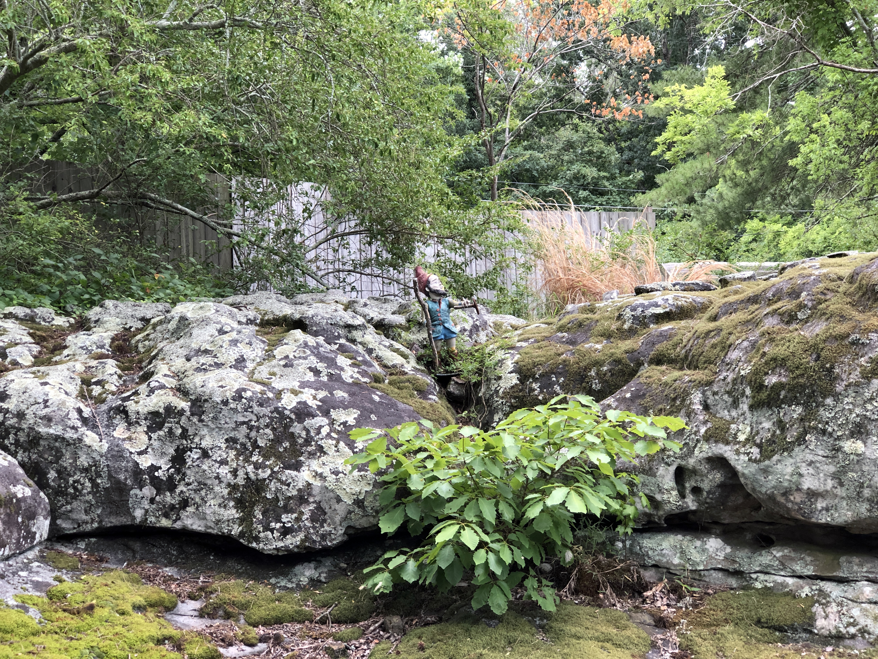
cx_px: 439
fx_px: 1446
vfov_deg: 25.7
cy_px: 330
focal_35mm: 57
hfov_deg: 33.8
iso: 50
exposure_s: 1/120
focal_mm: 6.6
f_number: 2.8
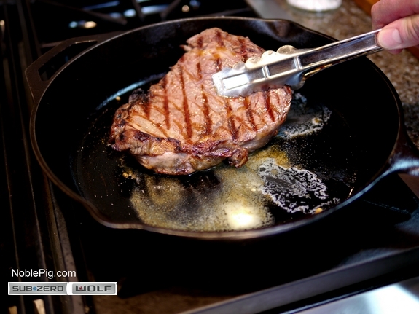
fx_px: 605
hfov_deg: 38.2
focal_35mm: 50
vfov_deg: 29.1
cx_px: 210
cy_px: 157
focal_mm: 25
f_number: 1.4
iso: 100
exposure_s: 1/80
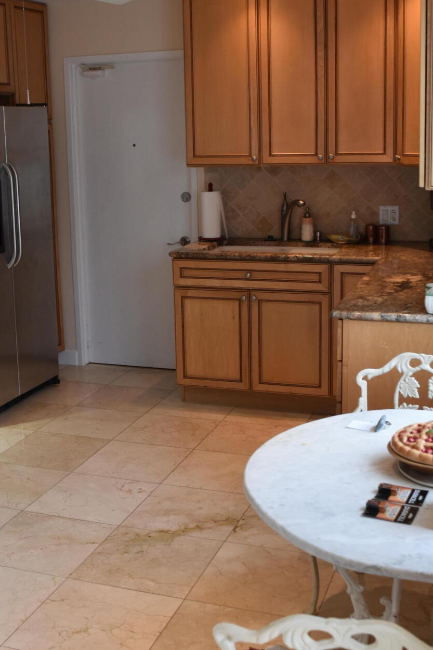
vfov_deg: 41.1
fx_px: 866
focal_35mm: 48
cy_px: 294
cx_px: 184
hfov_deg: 28.0
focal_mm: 20
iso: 400
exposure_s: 1/60
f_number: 4
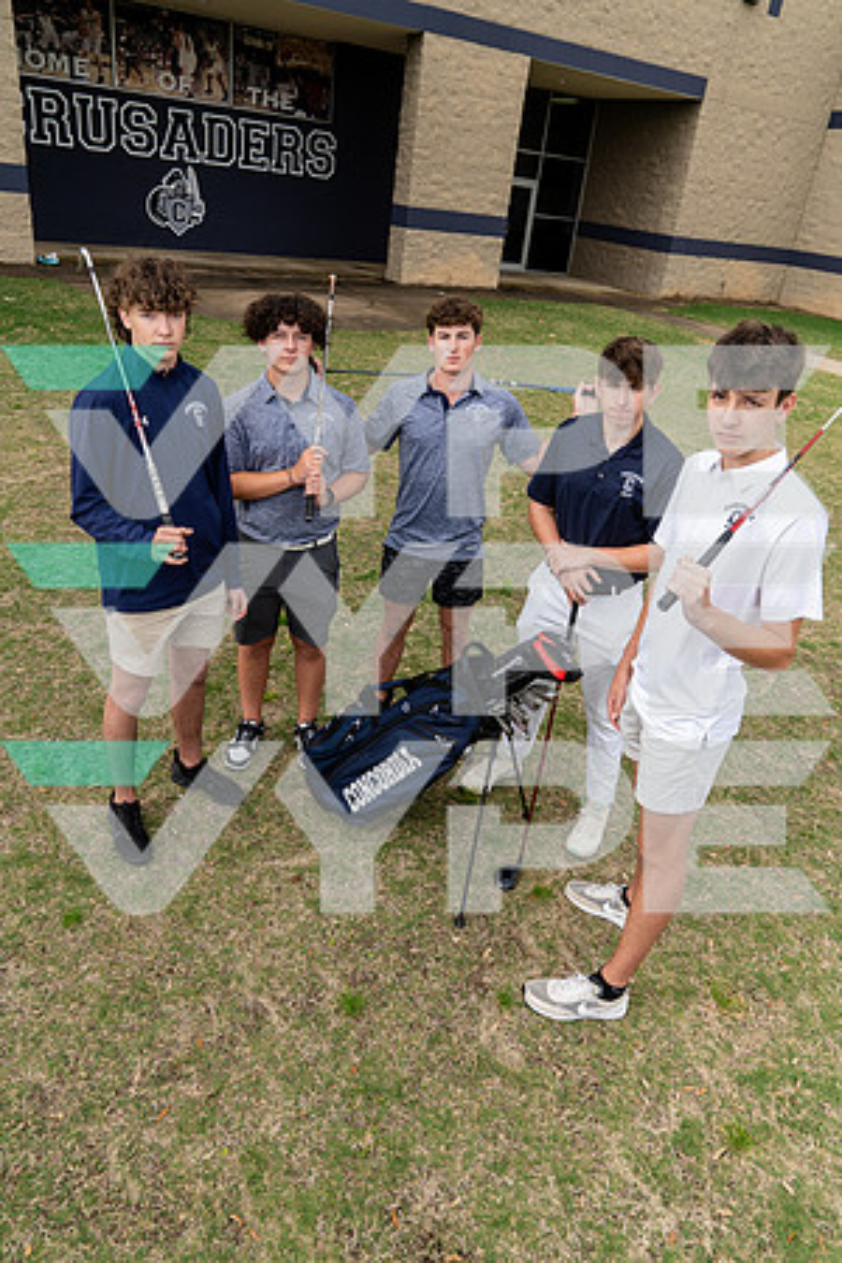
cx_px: 421
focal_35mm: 24
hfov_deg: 53.1
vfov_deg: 73.7
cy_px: 632
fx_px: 842
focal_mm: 24
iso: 400
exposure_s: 1/250
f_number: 9
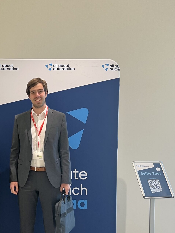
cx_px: -8
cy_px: 155
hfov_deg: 26.3
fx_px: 351
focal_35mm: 52
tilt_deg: -1.8
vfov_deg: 36.5
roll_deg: -0.4
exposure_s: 1/50
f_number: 1.5
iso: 80
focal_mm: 5.7
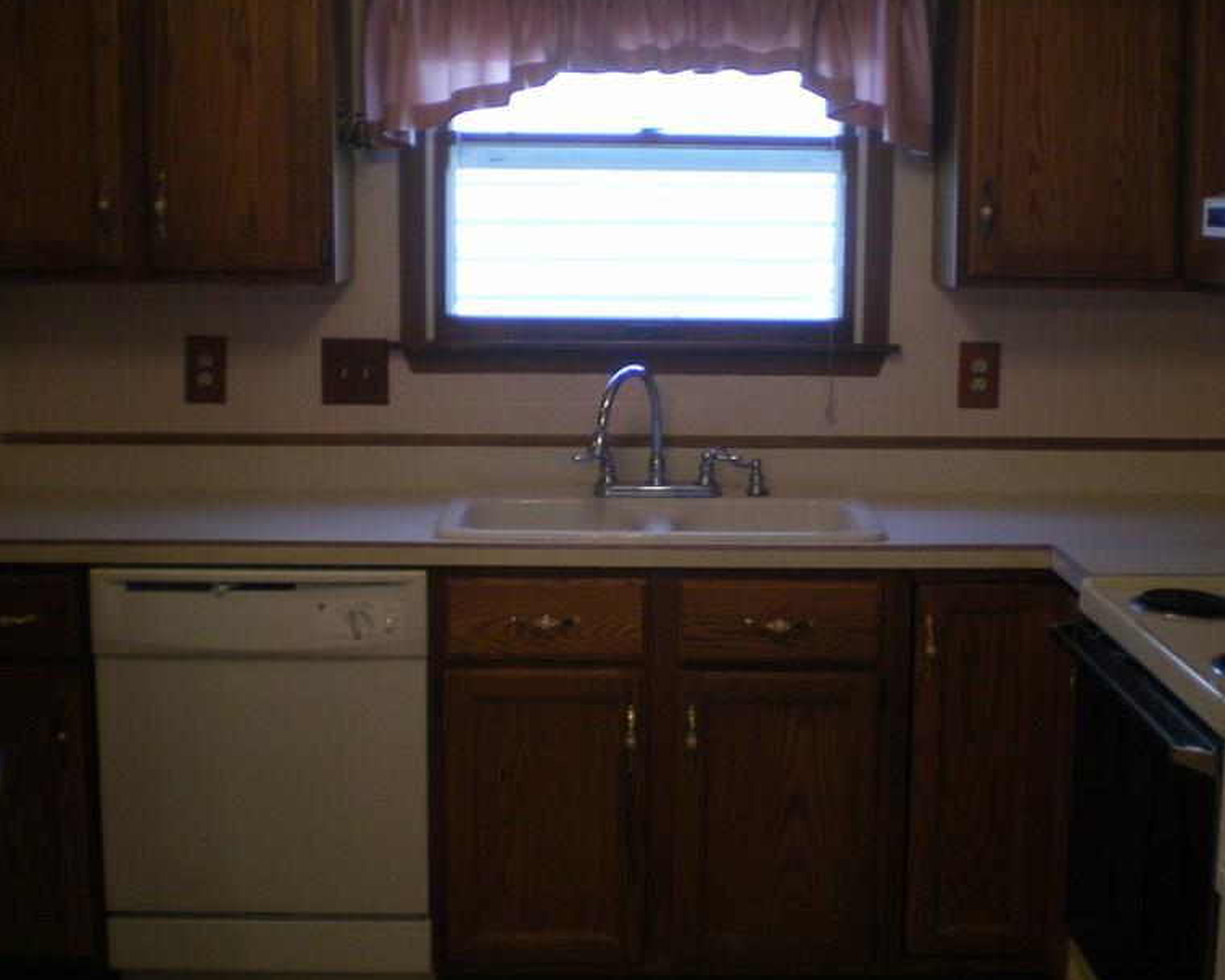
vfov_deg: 30.2
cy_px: 446
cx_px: 658
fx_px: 1813
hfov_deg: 37.3
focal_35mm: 50
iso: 160
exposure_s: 1/30
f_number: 3.1
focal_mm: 6.3
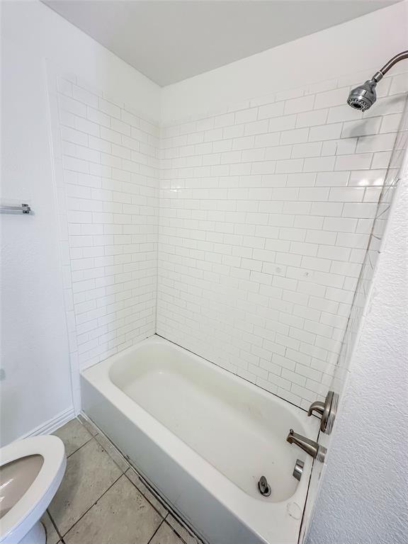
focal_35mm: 14
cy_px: 272
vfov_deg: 102.1
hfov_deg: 85.7
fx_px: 220
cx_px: 204
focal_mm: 2.22
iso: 125
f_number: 2.2
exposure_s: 1/120
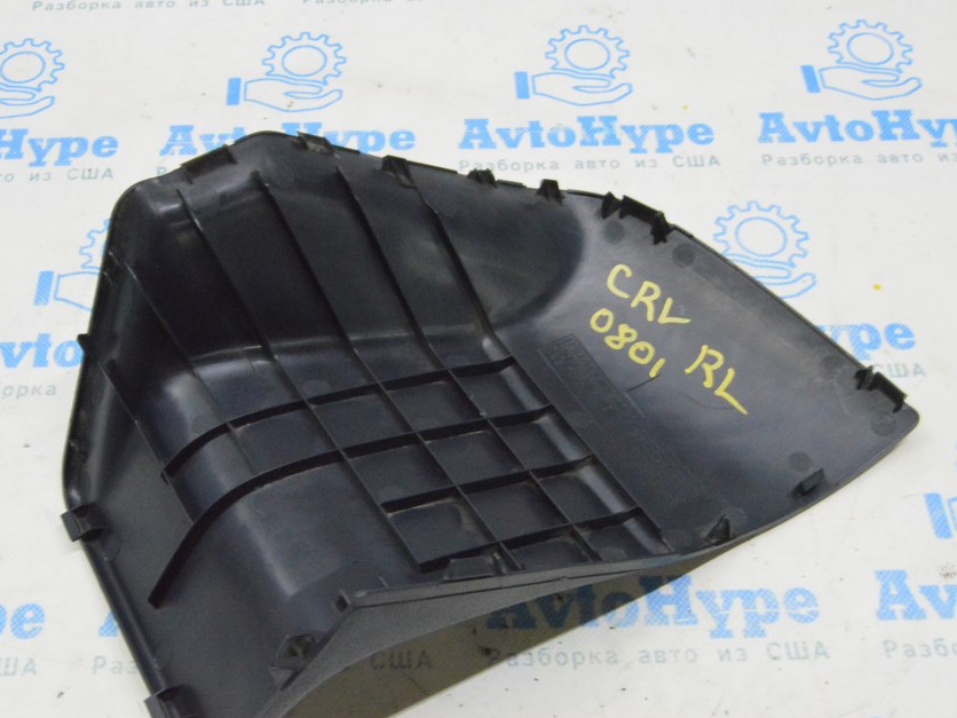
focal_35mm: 41
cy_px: 381
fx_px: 1122
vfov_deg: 35.5
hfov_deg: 46.0
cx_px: 392
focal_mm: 23
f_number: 20
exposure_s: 1/15
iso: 6400
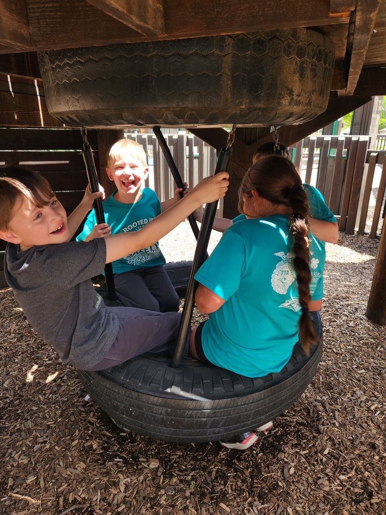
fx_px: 342
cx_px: 193
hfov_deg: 58.9
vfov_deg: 73.9
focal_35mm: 23
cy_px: 258
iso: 20
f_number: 1.8
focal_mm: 5.4
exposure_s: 1/199
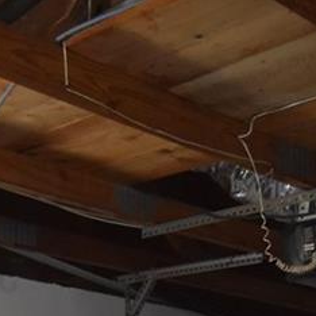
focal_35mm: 87
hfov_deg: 19.9
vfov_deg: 17.0
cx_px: 135
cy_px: 544
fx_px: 899
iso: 1250
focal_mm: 10
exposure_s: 1/60
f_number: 3.5
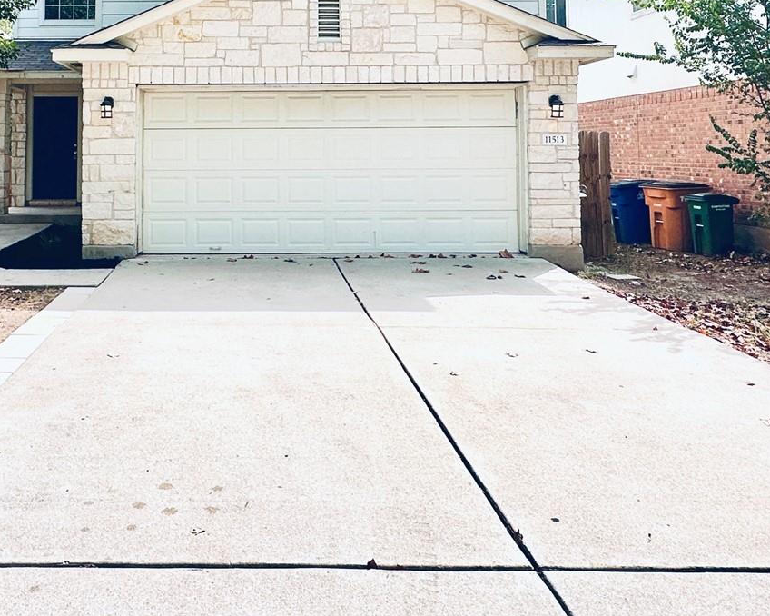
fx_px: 752
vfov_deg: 42.2
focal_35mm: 33
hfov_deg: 53.0
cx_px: 244
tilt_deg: +3.6
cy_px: 109
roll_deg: +0.8
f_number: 2.2
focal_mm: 2.22
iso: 50
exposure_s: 1/1062
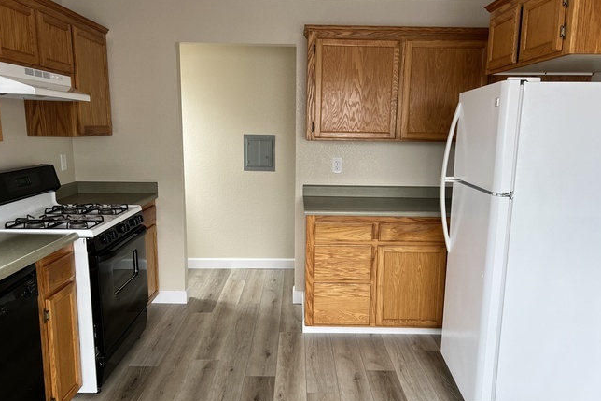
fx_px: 467
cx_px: 298
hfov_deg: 65.5
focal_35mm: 28
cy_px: 206
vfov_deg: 46.4
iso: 80
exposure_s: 1/60
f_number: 1.5
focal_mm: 5.7
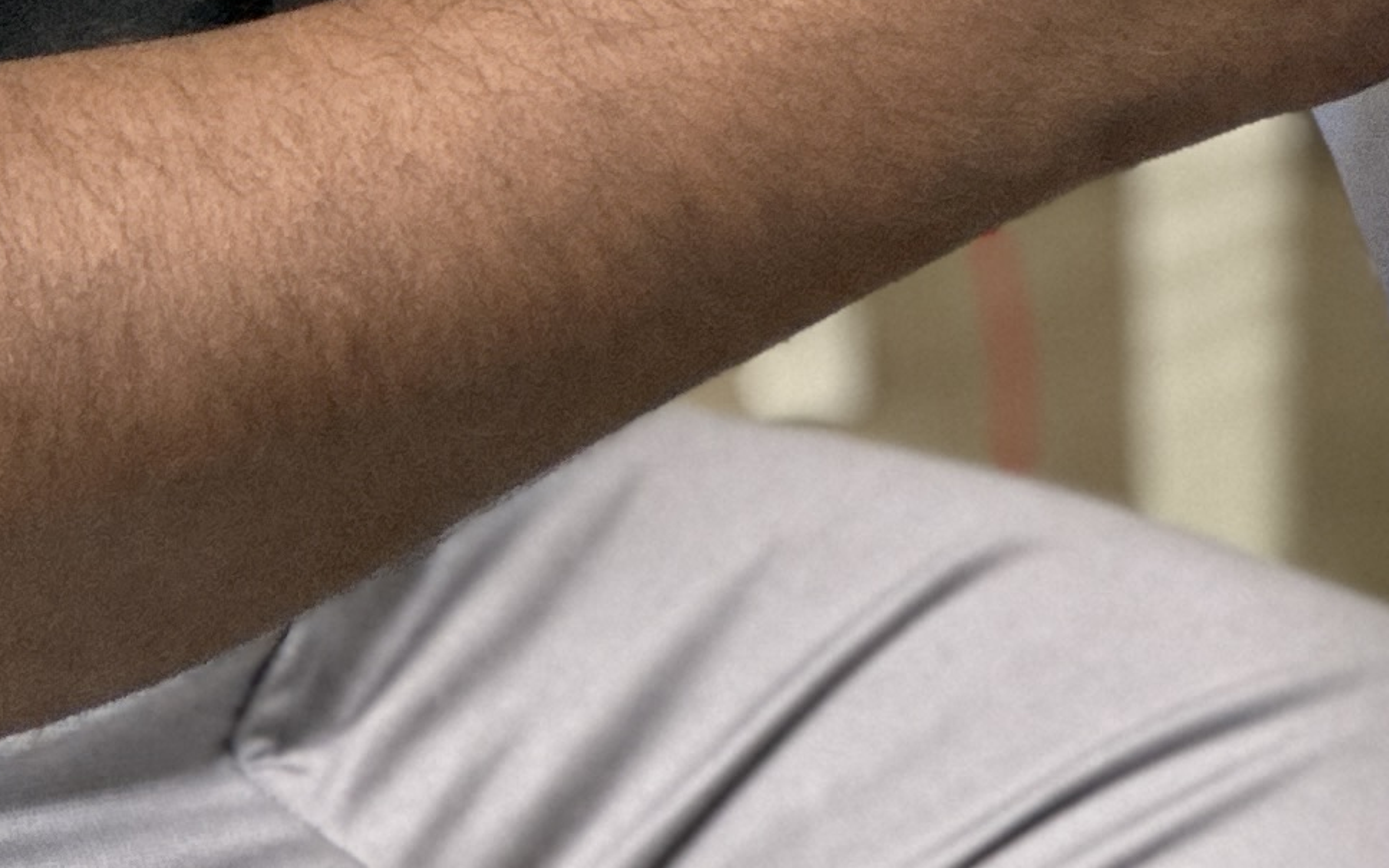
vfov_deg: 3.8
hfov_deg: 6.2
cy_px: -1198
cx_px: 1274
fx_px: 12871
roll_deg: -0.6
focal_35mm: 340
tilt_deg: -13.3
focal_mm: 9
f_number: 2.8
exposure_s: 1/20
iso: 500
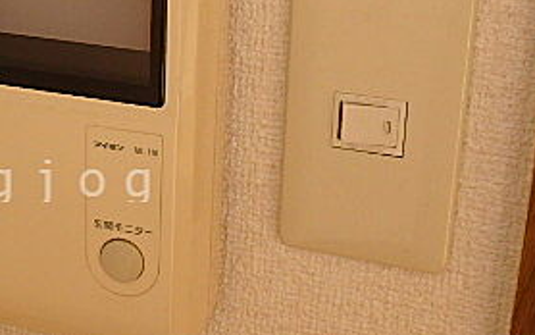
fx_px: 1211
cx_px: 29
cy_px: 179
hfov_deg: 24.1
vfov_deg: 15.7
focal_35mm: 83
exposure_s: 1/60
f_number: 4.9
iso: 200
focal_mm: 6
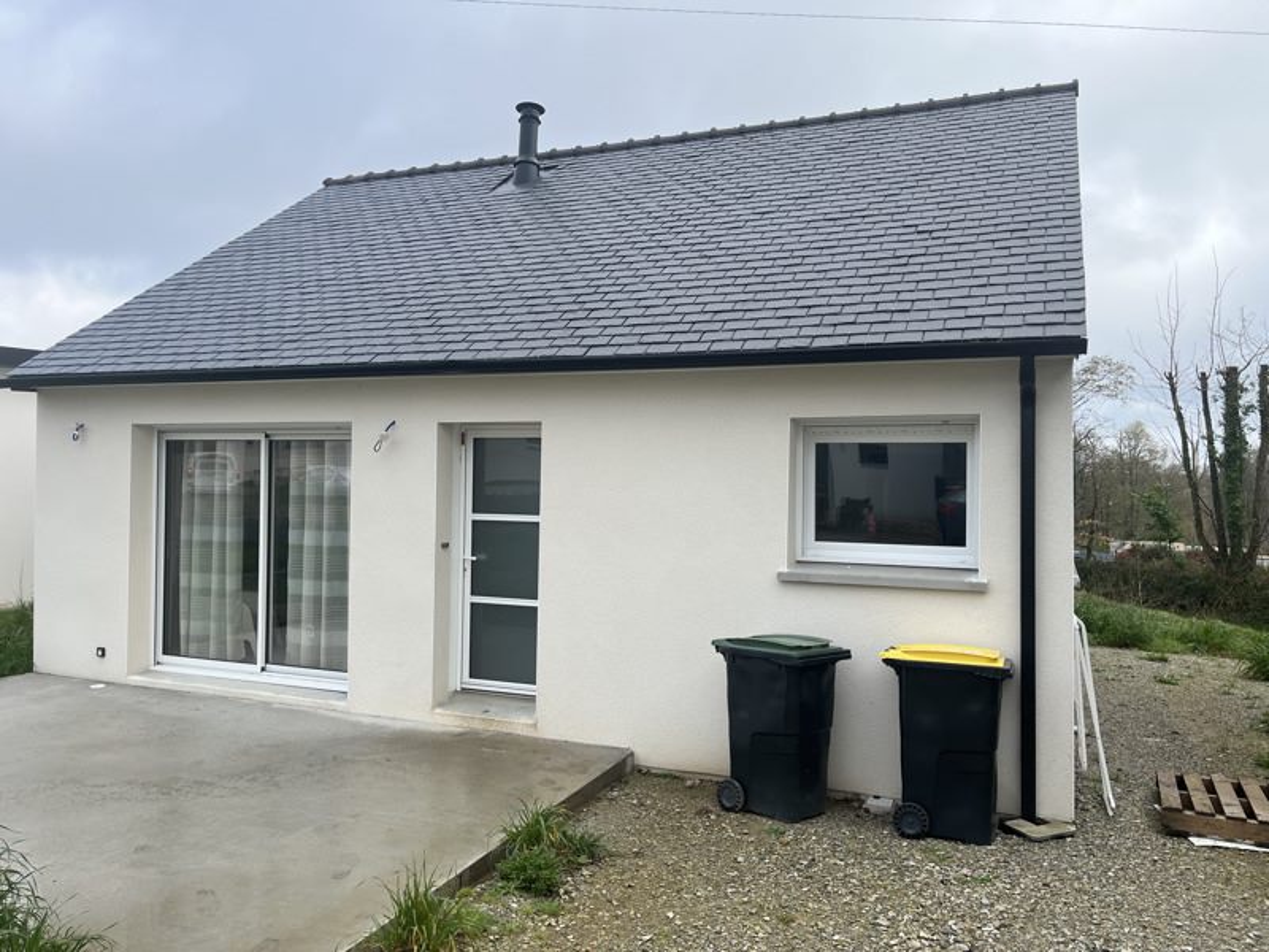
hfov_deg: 67.3
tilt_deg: +1.7
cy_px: 476
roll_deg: -0.6
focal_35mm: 26
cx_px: 634
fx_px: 953
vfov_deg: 53.1
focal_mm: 5.1
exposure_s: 1/1140
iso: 50
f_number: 1.6
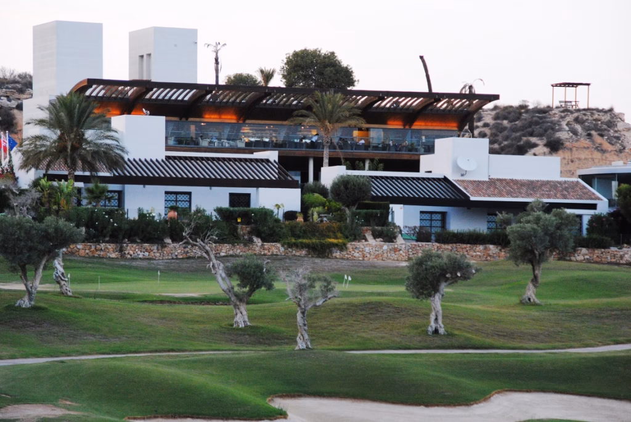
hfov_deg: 11.4
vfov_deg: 7.7
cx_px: 316
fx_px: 3160
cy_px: 211
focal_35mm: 180
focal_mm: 120
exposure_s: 1/125
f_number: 6
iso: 800
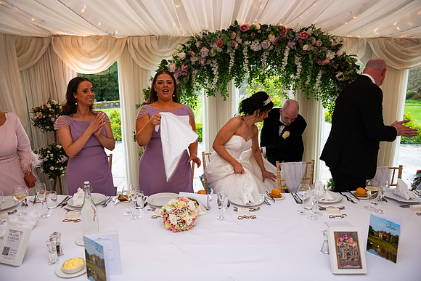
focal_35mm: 26
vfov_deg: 49.6
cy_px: 140
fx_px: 304
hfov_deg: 69.4
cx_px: 210
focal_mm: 26
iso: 800
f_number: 3.5
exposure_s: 1/160
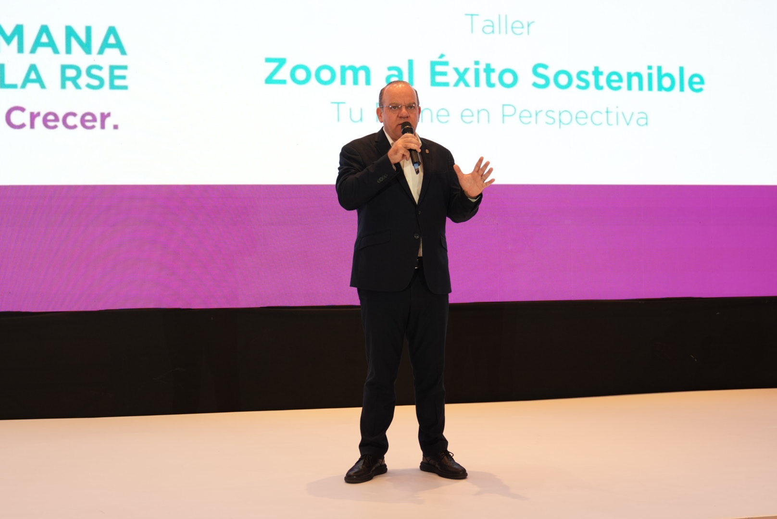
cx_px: 388
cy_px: 260
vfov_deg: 29.9
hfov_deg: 43.6
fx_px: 972
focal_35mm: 45
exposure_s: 1/60
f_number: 2.8
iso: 250
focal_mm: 30
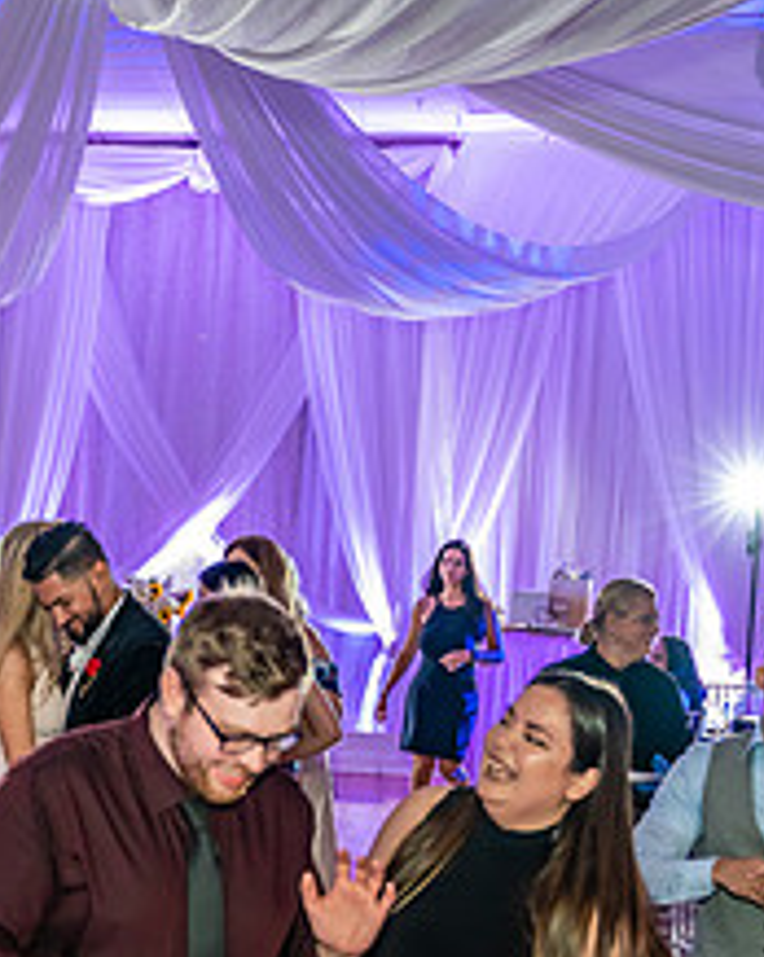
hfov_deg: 21.4
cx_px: 97
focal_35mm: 70
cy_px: 832
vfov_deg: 26.4
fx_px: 1981
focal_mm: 28
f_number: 2.8
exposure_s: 1/125
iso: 2500
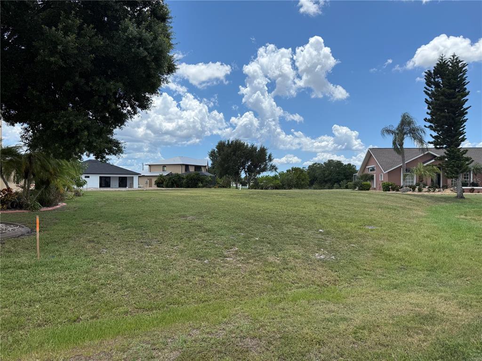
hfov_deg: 71.6
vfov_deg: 56.8
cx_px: 241
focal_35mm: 24
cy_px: 180
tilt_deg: +0.4
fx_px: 334
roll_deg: -0.5
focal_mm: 6.76
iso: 80
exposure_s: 1/5319
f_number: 1.78
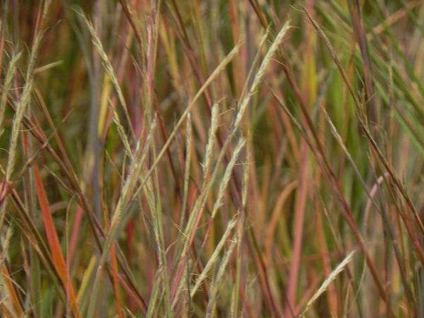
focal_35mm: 390
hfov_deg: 5.1
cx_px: 212
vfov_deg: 3.8
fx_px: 4778
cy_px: 262
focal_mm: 51.8
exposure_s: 1/30
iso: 160
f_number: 5
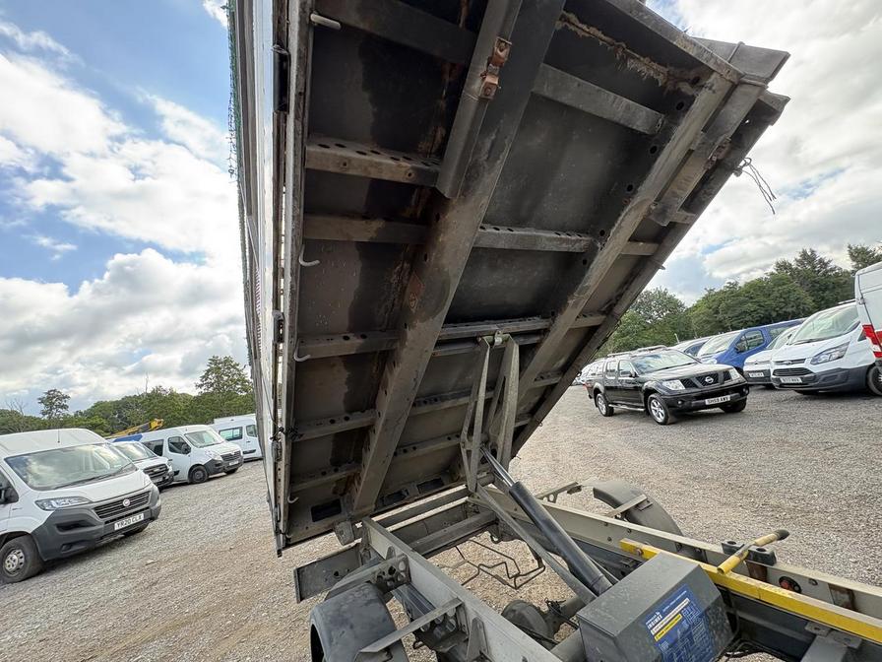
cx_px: 441
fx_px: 357
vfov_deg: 85.7
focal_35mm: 14
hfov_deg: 102.1
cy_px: 331
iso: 64
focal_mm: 2.22
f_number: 2.2
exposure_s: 1/183
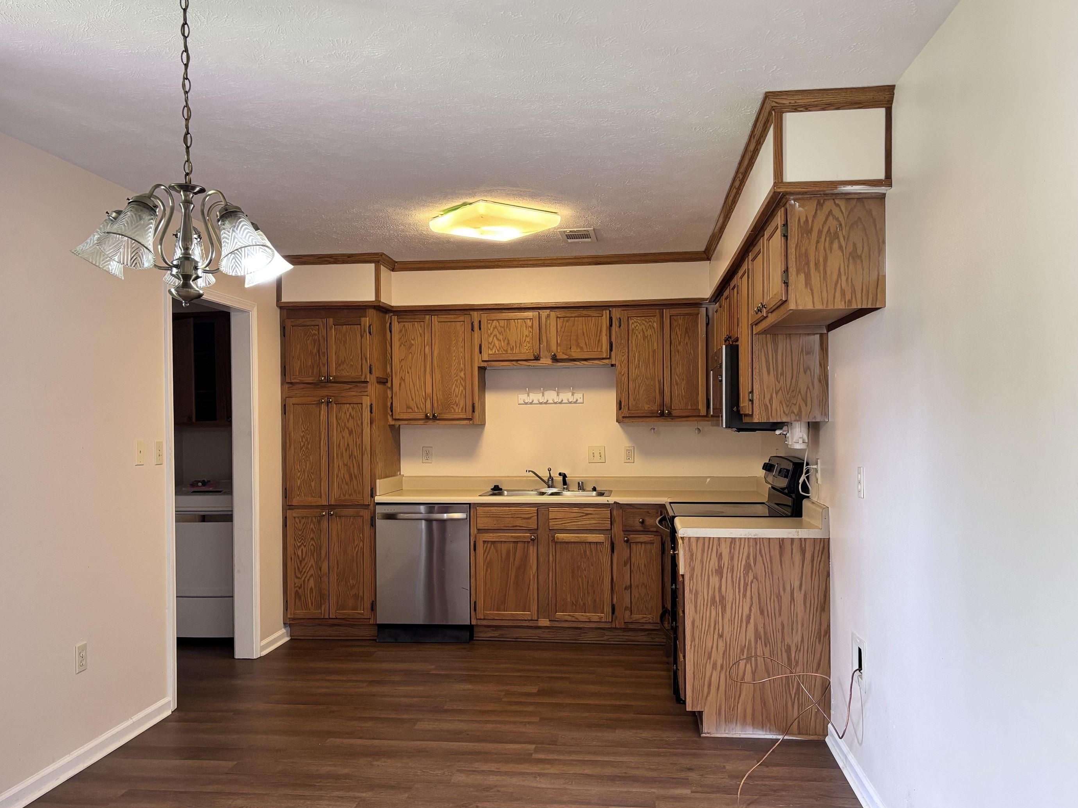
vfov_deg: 48.2
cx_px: 526
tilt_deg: -1.8
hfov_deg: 61.6
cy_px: 425
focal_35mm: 29
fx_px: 903
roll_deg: +0.2
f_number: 1.6
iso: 200
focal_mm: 5.96
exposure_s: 1/60
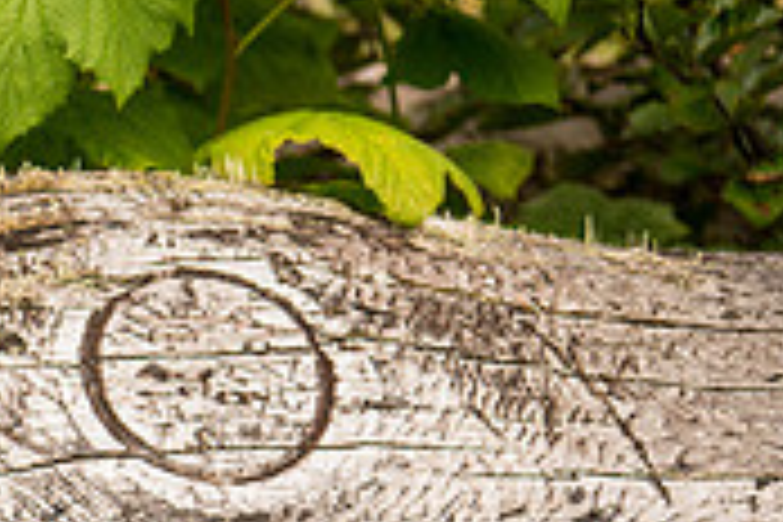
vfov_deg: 3.4
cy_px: 713
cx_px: -302
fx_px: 8852
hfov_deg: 5.0
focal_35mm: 407
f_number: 2.8
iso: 200
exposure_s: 1/500
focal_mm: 122
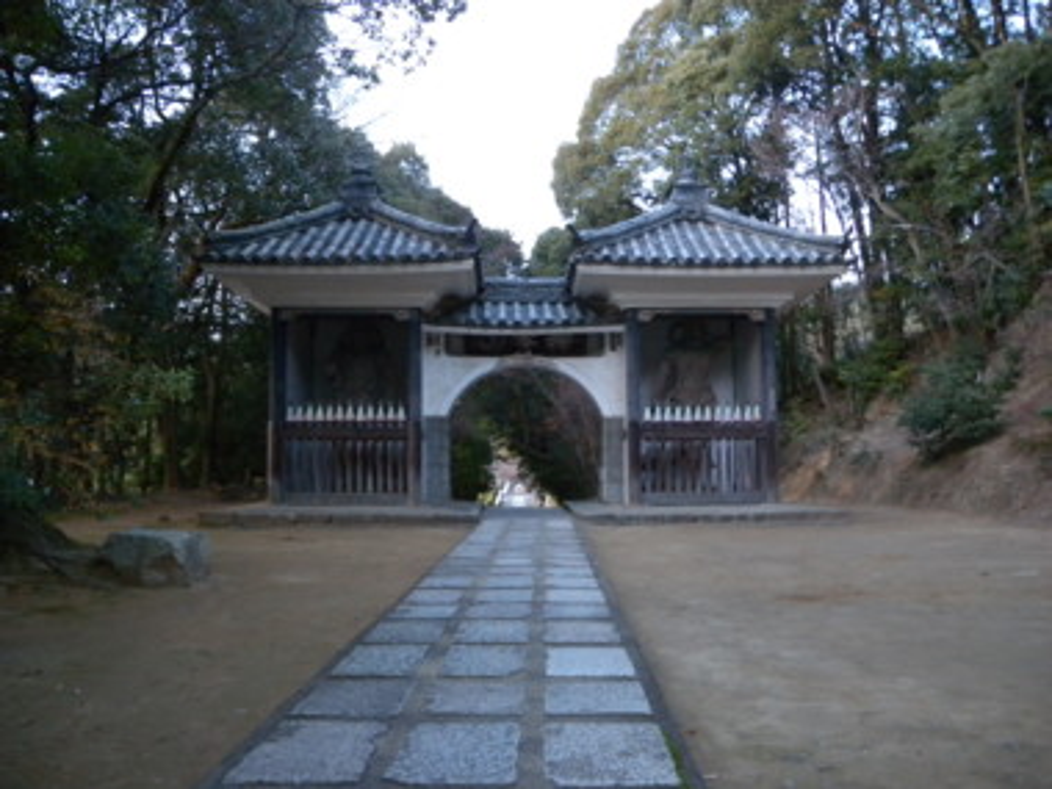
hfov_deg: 63.4
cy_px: 394
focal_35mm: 28
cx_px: 526
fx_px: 851
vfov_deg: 49.7
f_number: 2.7
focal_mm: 6
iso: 400
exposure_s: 1/13
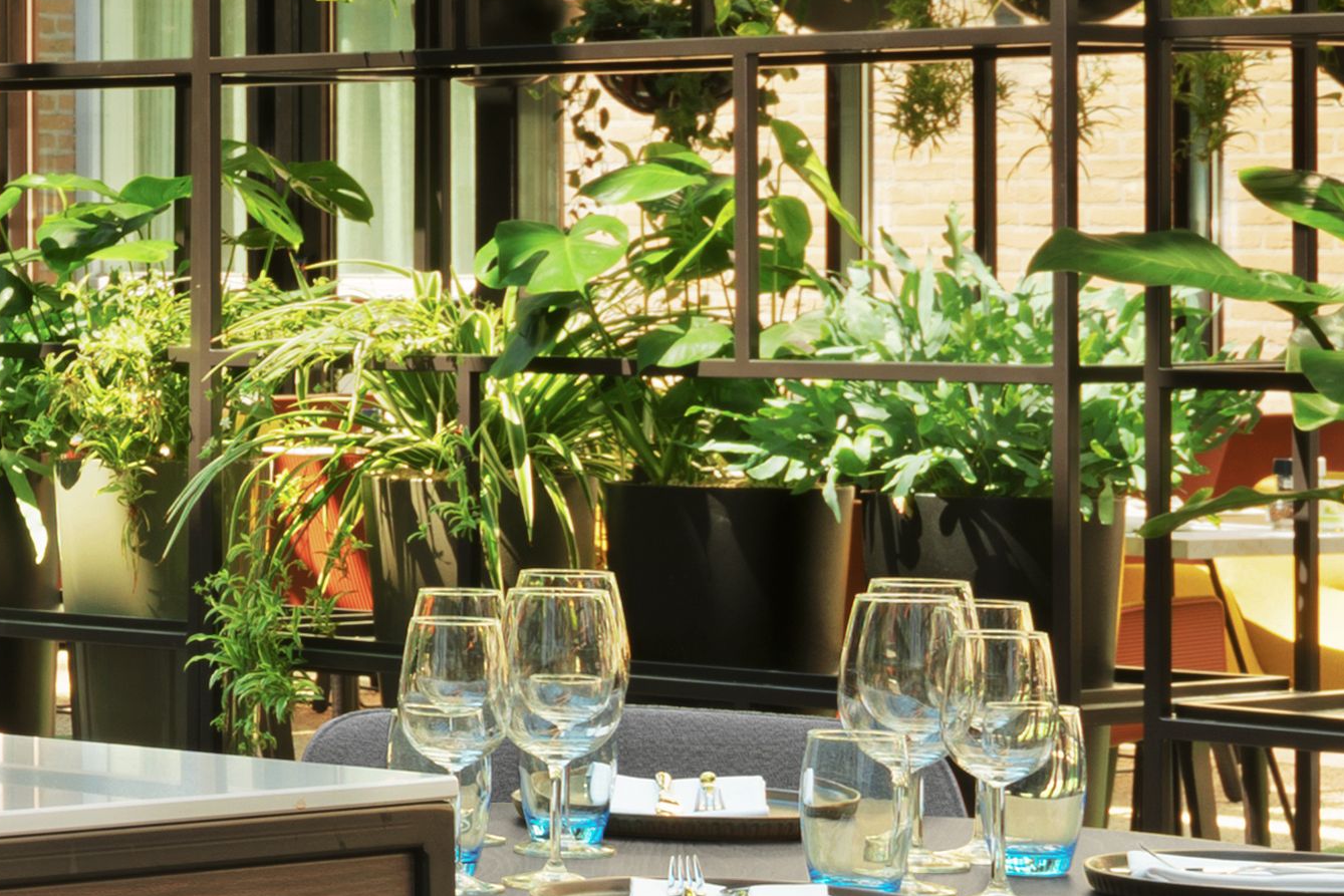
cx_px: -1152
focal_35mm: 154
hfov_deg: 12.1
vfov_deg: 8.9
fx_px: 5750
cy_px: 250
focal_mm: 28
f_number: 11
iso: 100
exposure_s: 1/13
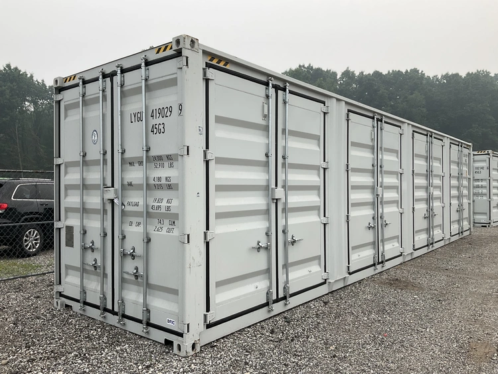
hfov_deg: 61.6
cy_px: 187
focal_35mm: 29
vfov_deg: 48.3
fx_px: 417
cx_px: 249
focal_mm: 3
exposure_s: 1/386
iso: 25
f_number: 1.8
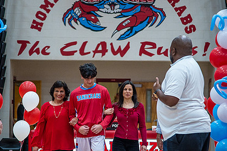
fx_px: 971
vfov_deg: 8.9
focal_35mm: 154
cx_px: 100
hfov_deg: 13.3
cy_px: 95
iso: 2000
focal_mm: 105
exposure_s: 1/320
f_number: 4
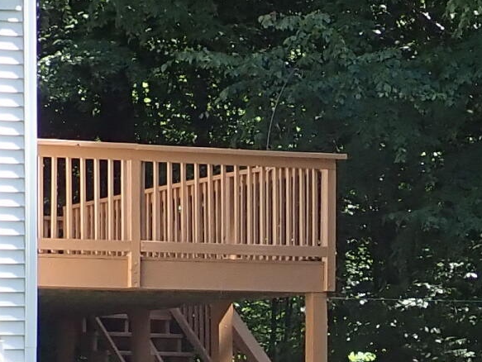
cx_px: 316
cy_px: 333
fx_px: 2508
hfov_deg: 11.0
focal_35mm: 180
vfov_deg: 8.2
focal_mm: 6.42
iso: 100
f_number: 3.5
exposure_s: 1/125
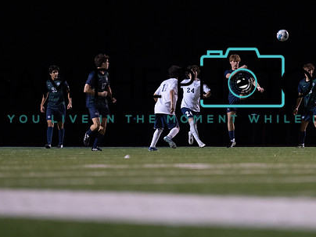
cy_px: 89
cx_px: 235
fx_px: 3423
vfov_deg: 4.0
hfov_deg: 5.3
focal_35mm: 375
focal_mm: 200
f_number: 2.8
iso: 2500
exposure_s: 1/1000
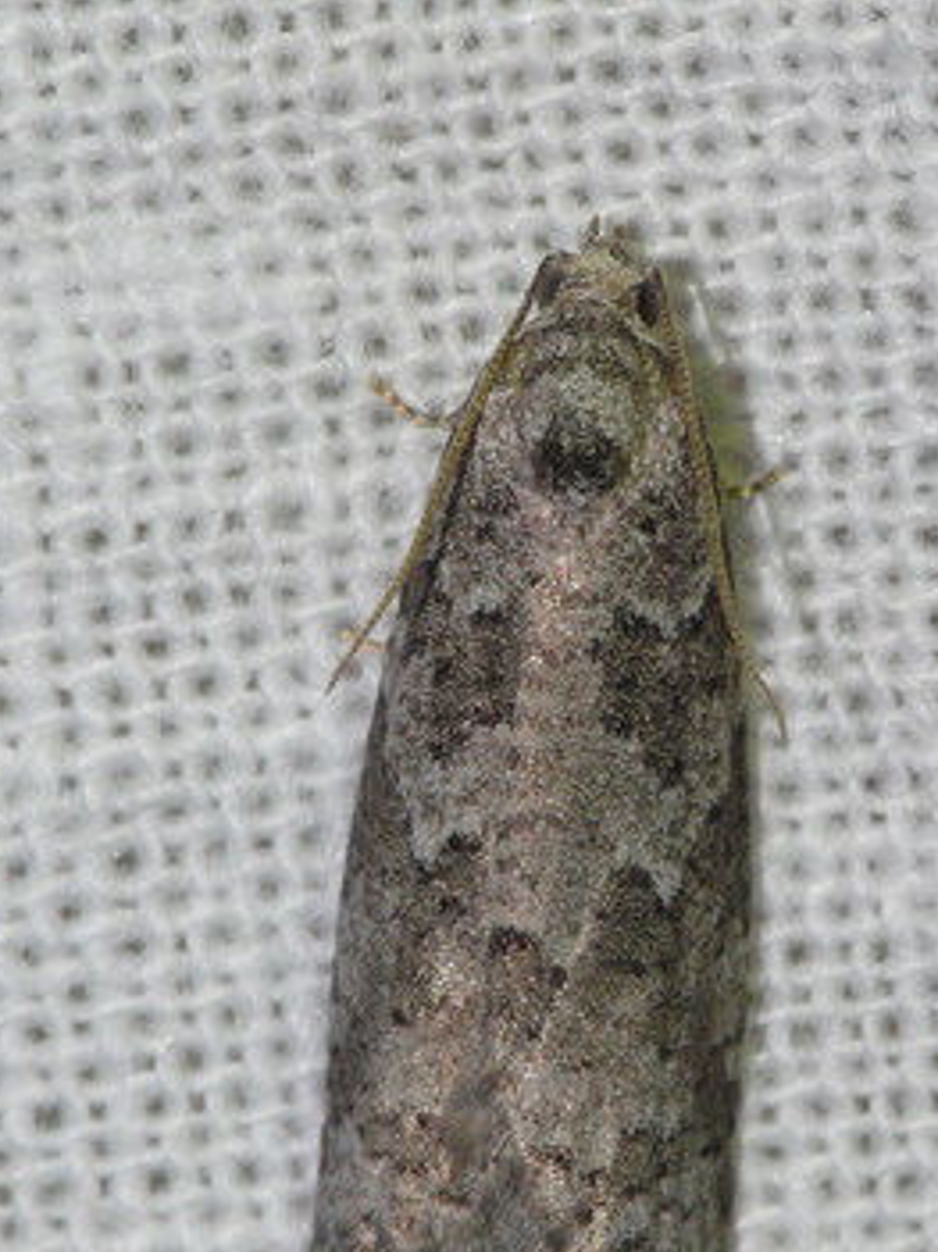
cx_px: 546
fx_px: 23137
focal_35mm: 640
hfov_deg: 2.3
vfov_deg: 3.1
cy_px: 710
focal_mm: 74.2
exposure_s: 1/200
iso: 200
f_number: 11
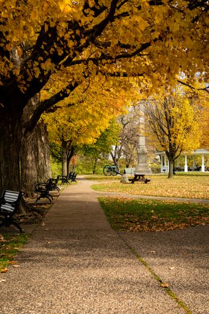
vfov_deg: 37.9
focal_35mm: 52
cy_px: 157
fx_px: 457
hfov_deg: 25.7
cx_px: 104
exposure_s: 1/250
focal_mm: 35
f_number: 5.6
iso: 100
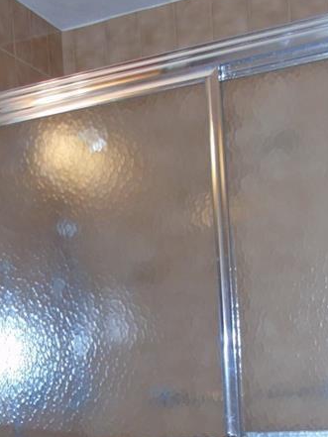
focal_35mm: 68
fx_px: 859
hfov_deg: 21.3
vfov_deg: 26.5
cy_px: 471
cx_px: 49
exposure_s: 1/30
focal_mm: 4.4
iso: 200
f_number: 3.4
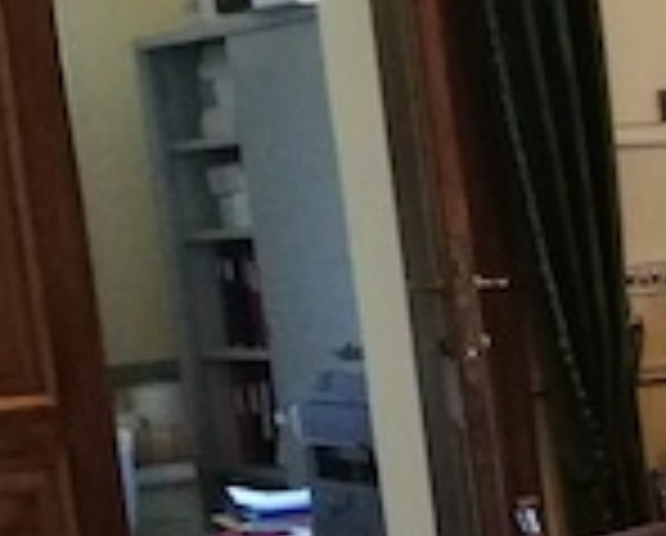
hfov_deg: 10.9
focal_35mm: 160
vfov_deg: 9.5
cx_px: 1350
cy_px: 691
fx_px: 3160
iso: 400
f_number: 2.2
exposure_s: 1/33.3
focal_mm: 3.81
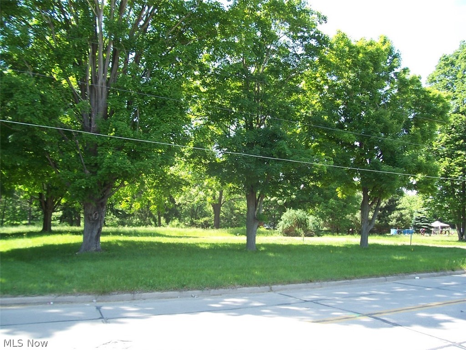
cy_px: 175
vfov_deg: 41.8
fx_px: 458
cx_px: 233
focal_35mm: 34
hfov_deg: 54.0
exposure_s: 1/250
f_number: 2.7
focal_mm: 5.6
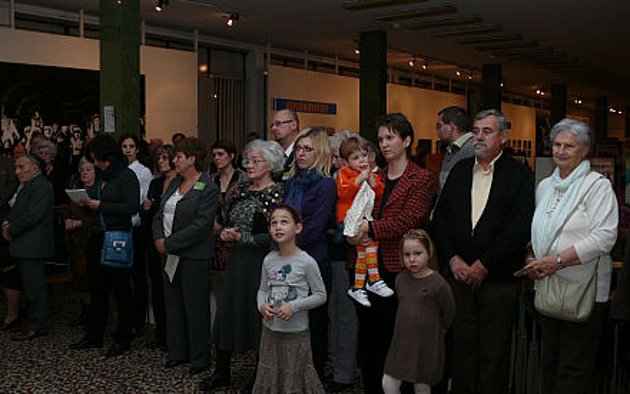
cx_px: 309
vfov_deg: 33.6
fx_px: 652
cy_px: 208
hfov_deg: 51.5
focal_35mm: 38
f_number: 2.8
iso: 100
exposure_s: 1/30
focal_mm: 7.4
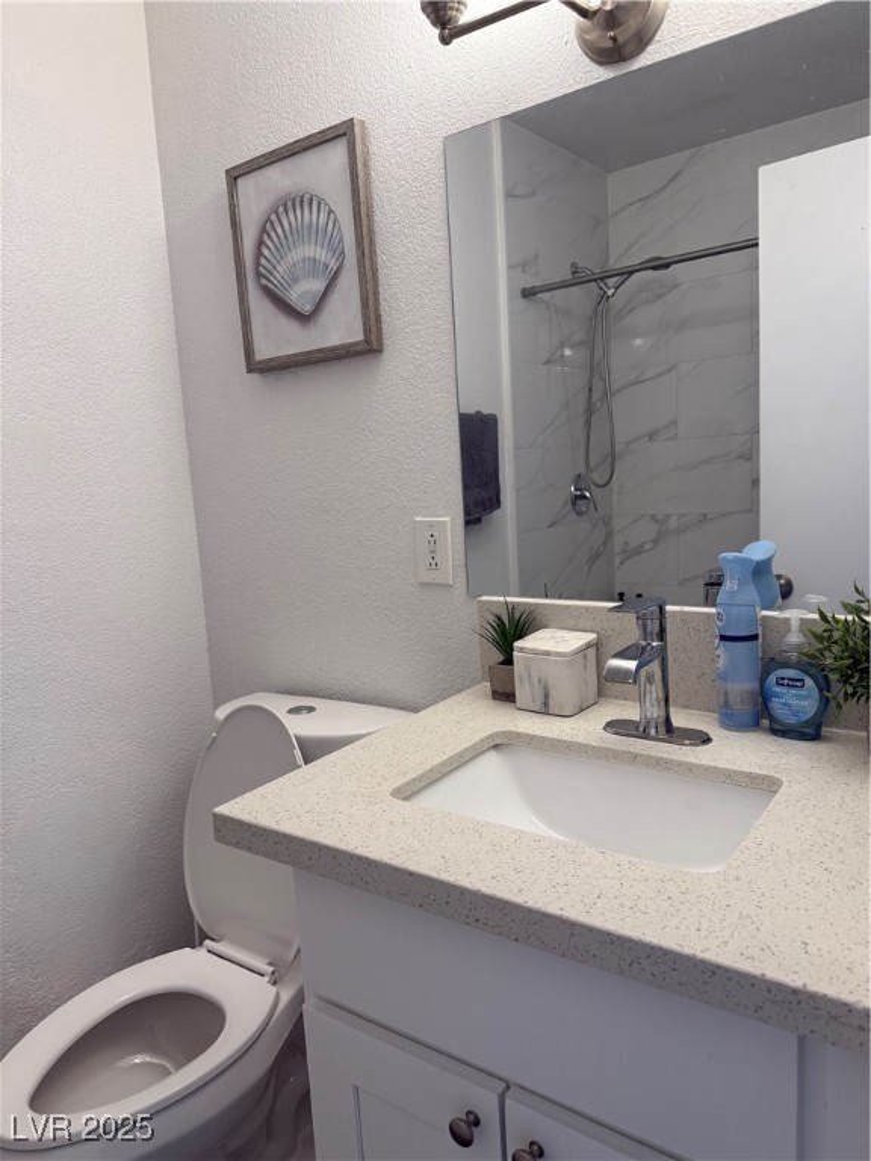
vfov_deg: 71.6
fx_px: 805
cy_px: 580
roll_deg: +3.7
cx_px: 436
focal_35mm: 24
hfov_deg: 56.8
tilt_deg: -8.1
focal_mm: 6.76
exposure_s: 1/120
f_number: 1.78
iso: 200
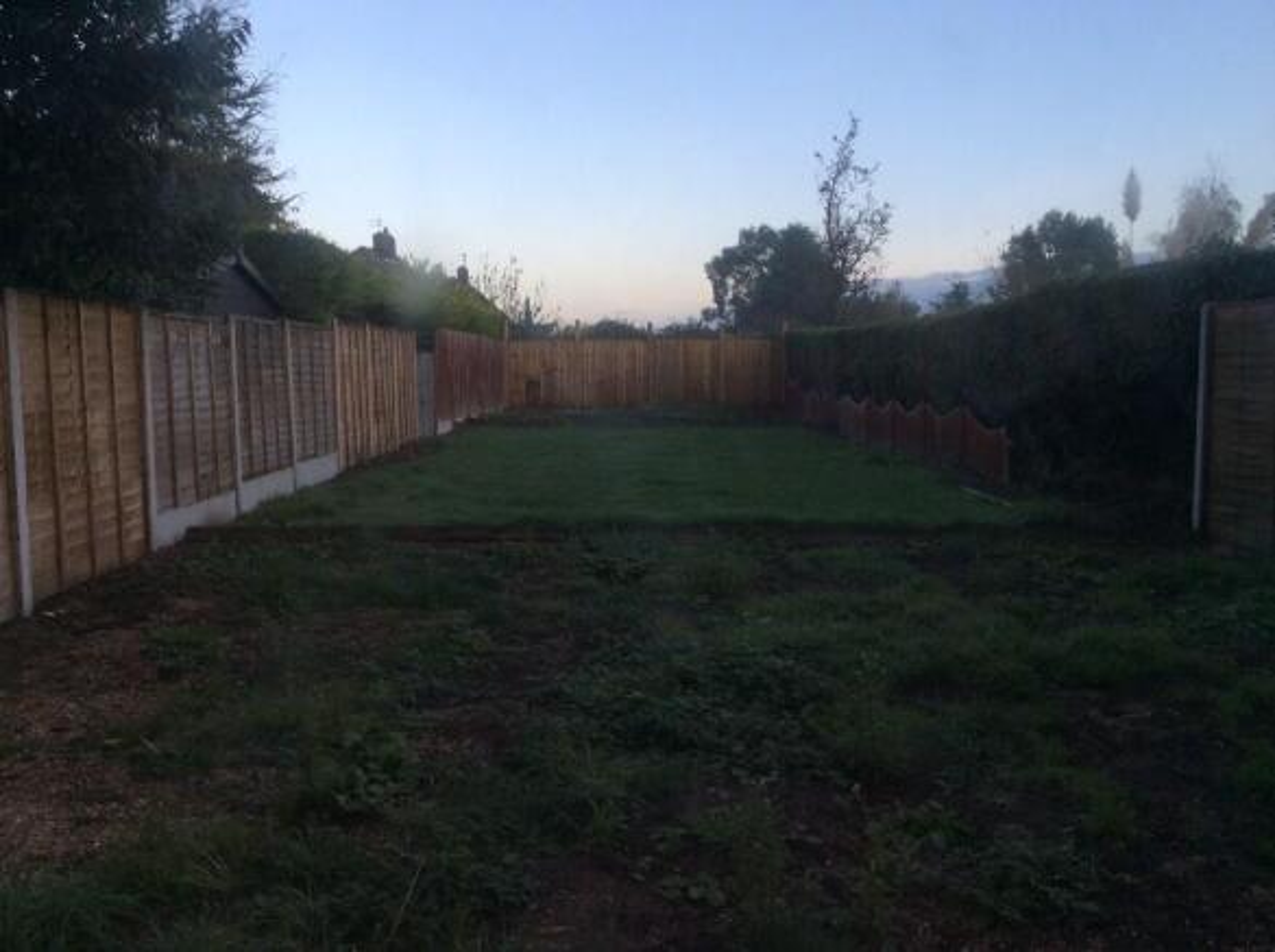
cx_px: 638
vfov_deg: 42.8
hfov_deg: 55.4
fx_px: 1214
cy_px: 476
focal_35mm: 33
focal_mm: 3.3
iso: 32
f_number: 2.4
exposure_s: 1/176
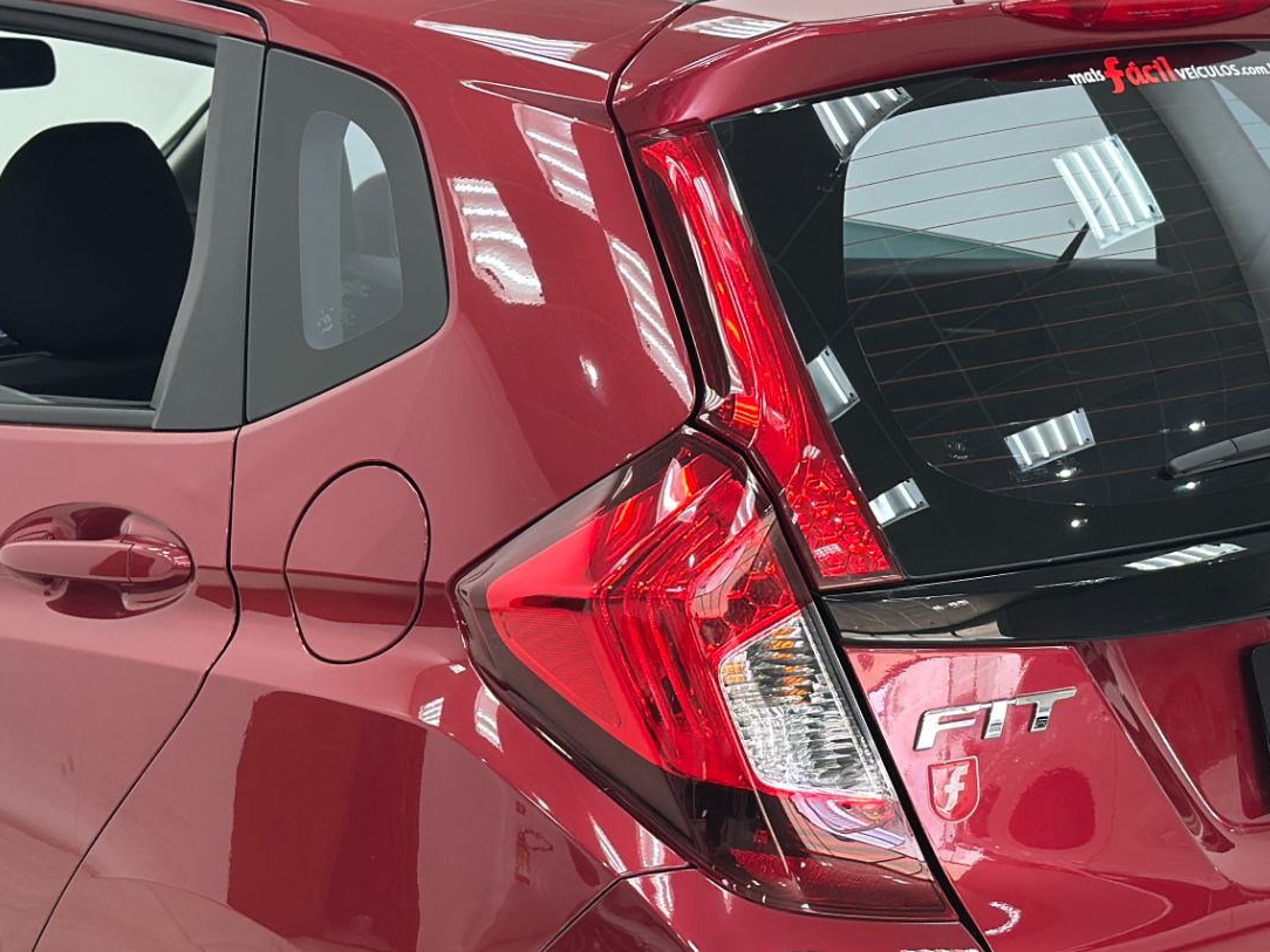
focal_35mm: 85
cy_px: 788
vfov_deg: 17.2
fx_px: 3119
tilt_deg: -15.9
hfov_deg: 23.0
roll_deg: +0.2
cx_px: 744
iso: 125
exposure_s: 1/60
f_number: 1.78
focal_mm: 6.86
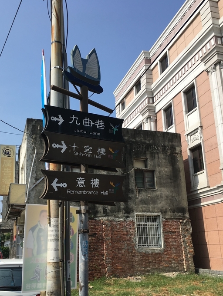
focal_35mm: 34
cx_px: 93
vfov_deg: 53.7
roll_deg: +2.7
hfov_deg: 41.7
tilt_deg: +14.0
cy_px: 171
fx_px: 292
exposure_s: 1/1603
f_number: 2.2
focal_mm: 4.15
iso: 25
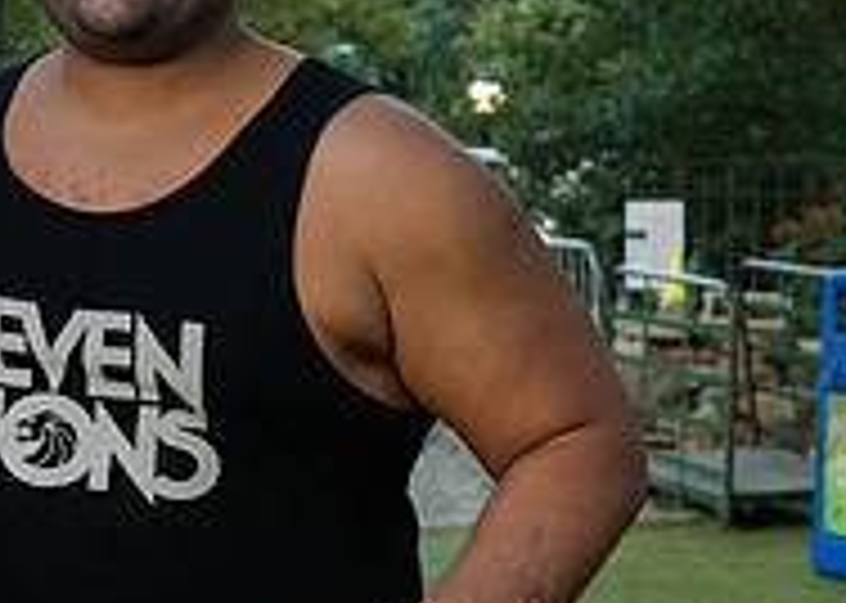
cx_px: -67
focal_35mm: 142
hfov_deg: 13.9
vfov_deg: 10.1
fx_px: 3409
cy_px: 376
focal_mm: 44
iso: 2000
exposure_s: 1/250
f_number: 4.5
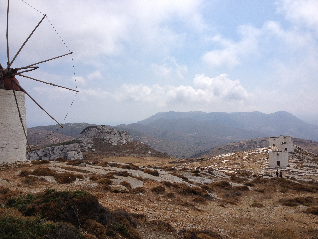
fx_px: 322
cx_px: 159
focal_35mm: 35
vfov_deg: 40.7
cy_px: 120
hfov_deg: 52.6
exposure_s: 1/3460
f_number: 2.4
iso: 50
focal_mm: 4.28
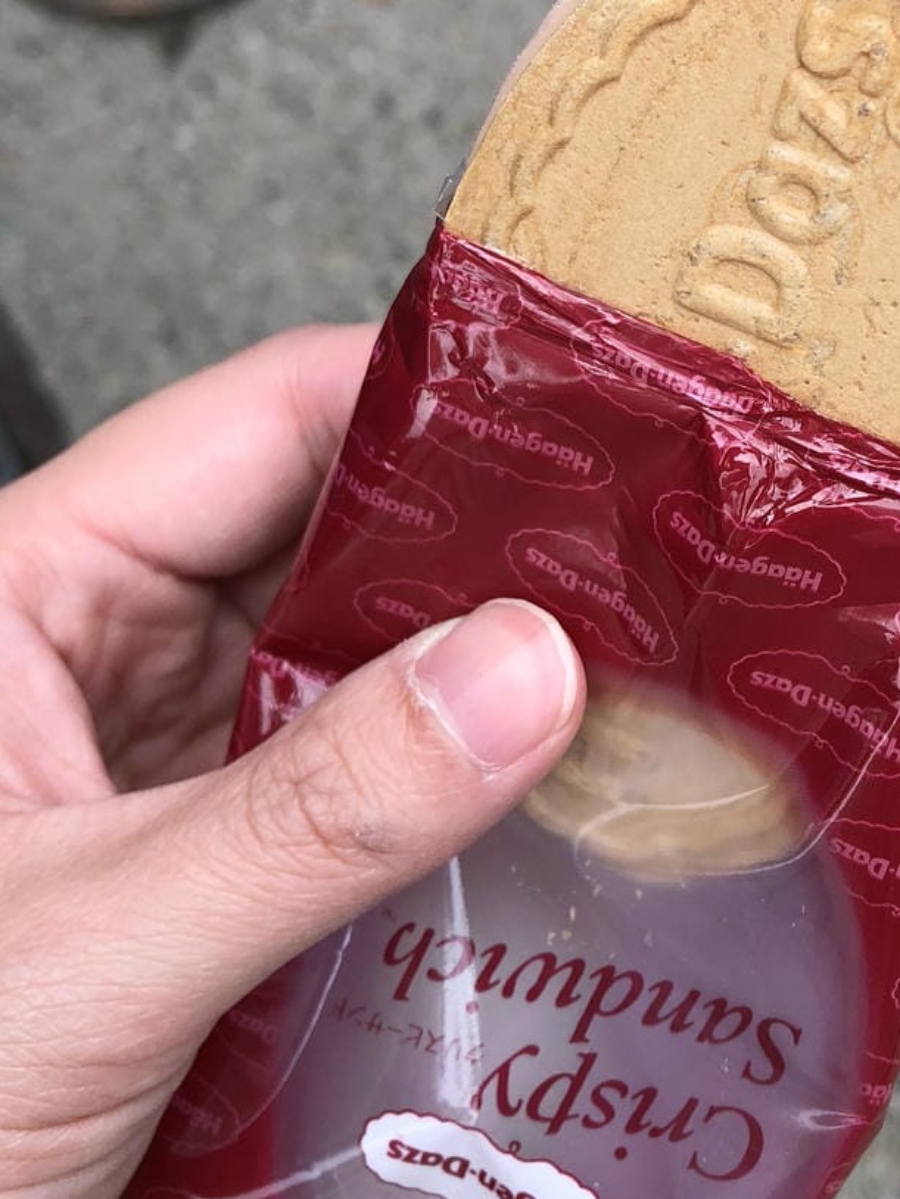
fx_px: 1975
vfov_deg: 33.2
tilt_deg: -63.7
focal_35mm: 57
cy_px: 315
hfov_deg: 25.2
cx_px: 741
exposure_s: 1/318
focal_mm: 3.99
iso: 20
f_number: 1.8
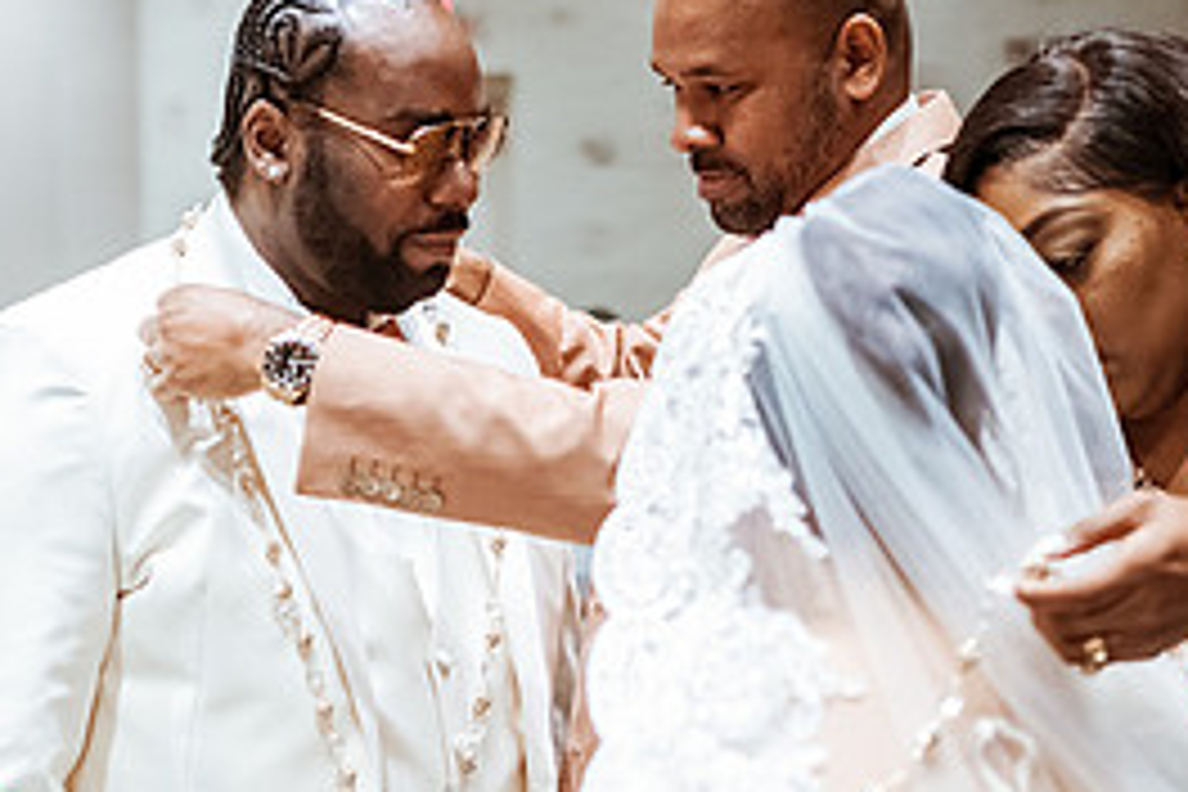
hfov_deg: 26.0
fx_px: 2541
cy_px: 488
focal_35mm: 77
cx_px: 288
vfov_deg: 17.7
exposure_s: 1/500
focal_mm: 35
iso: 1250
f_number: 1.8
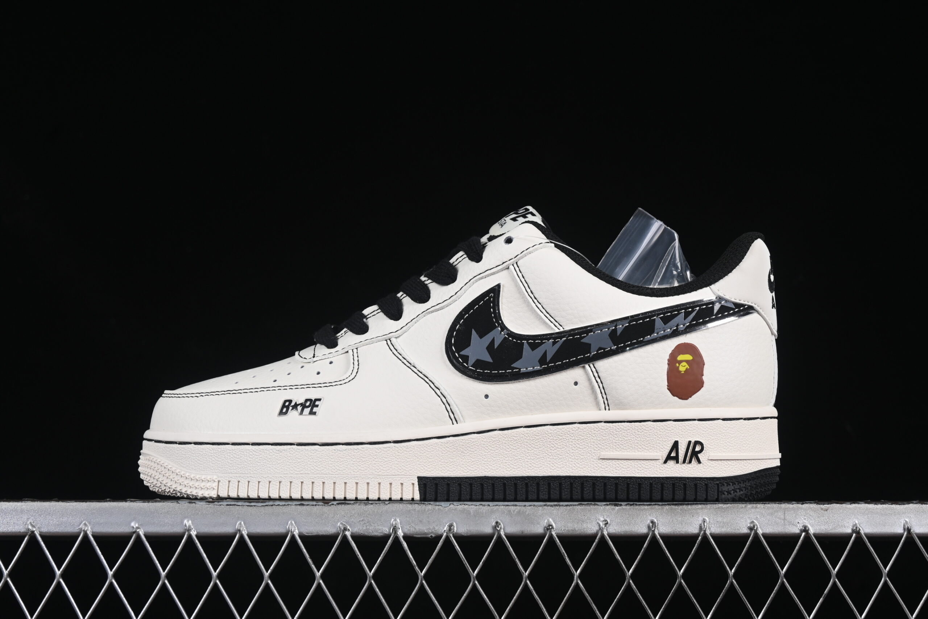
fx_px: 1933
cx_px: 464
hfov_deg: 27.0
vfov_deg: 18.2
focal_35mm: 75
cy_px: 310
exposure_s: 1/80
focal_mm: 50
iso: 160
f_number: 8
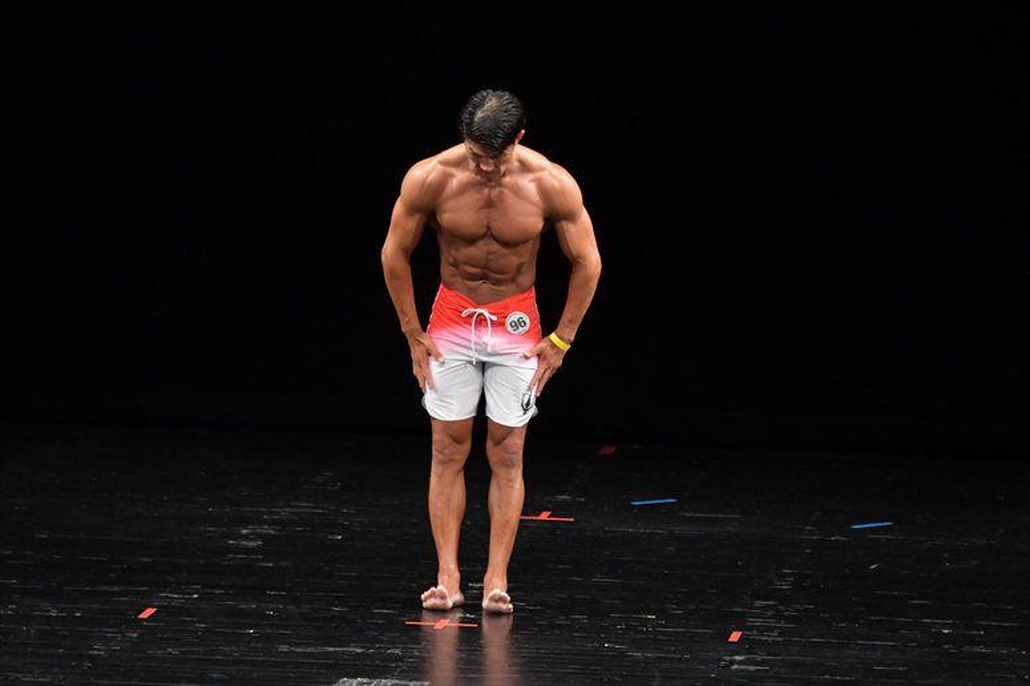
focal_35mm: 270
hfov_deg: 7.6
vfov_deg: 5.1
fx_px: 7721
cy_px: 343
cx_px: 515
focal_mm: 180
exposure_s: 1/400
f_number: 5.6
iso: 3200
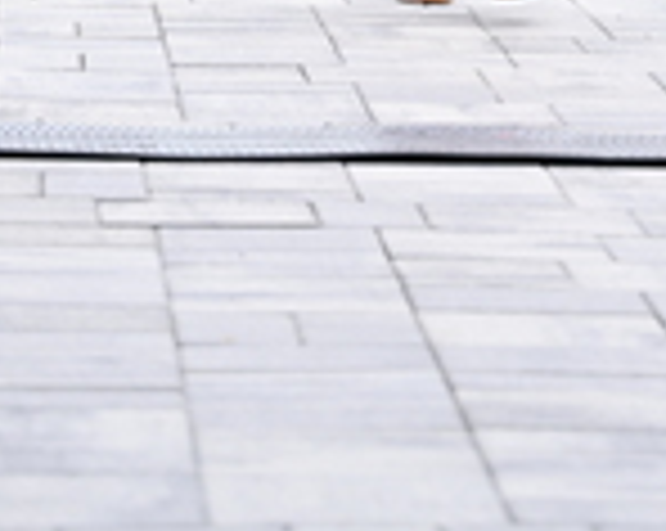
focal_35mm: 322
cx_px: 515
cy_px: -662
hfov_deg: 6.0
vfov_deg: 4.7
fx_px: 6339
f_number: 2.8
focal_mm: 92
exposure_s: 1/2000
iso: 640
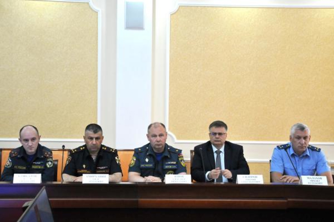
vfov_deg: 23.7
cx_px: 167
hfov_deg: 35.1
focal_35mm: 57
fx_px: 528
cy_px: 111
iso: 1000
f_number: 4.5
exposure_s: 1/100
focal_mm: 38
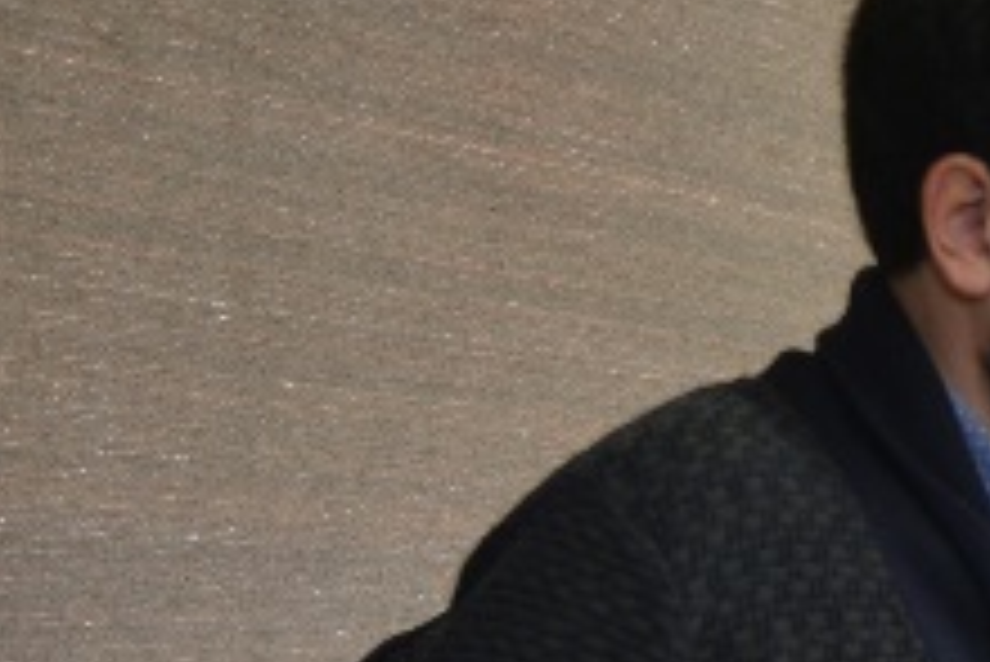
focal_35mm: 99
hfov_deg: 18.8
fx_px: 2724
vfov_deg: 13.7
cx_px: 1354
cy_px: 646
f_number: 4
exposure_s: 1/80
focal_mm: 34
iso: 800
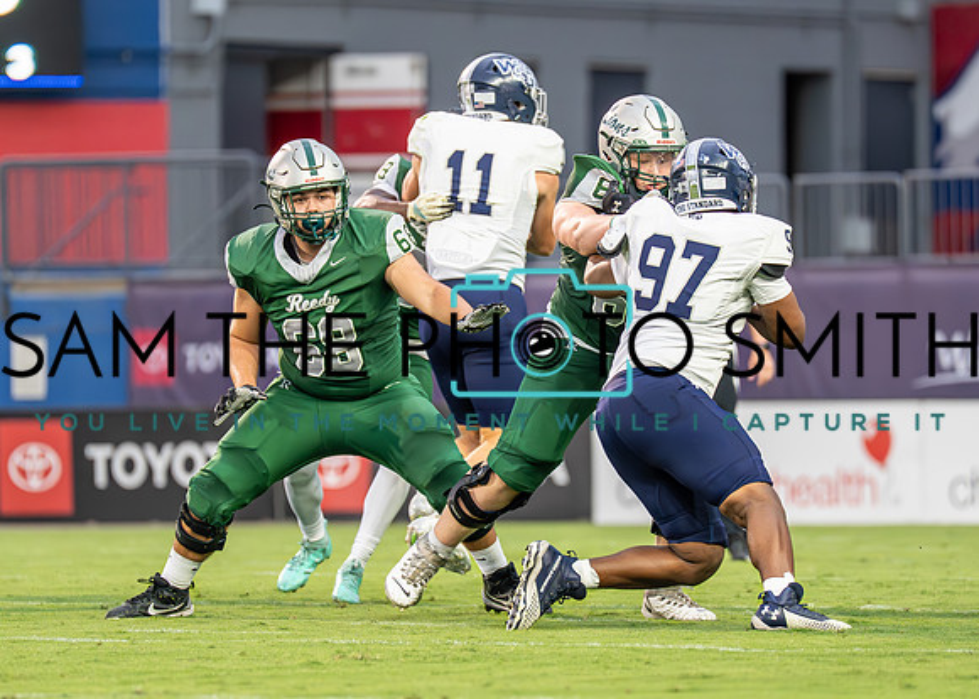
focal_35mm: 397
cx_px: 550
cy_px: 359
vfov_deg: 3.6
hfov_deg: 5.1
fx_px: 11035
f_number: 2.8
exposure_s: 1/1250
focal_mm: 200
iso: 2000
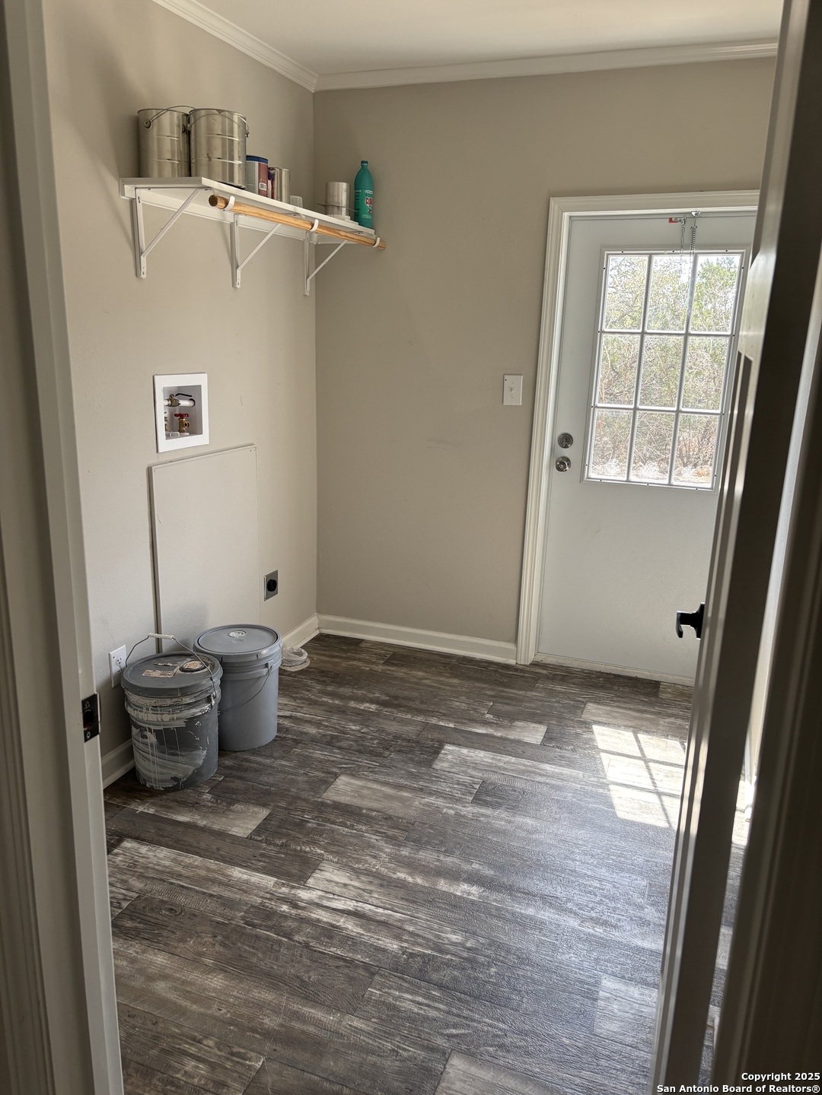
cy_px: 548
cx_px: 411
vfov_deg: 67.3
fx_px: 823
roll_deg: -1.7
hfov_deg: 53.1
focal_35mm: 26
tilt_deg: -14.3
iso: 64
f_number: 1.6
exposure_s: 1/143
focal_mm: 5.96
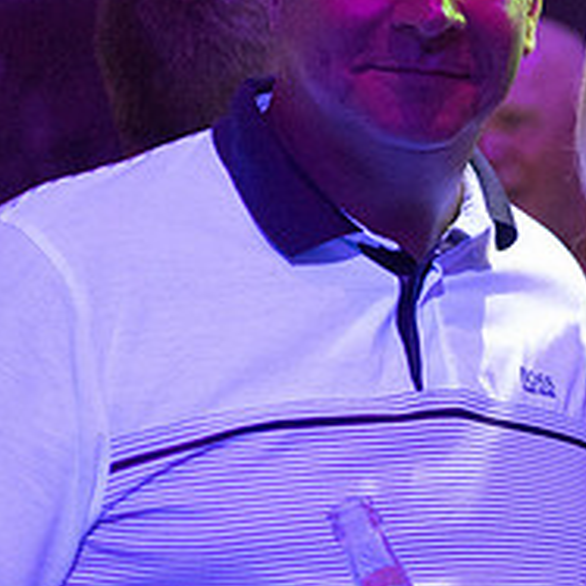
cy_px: 409
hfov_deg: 11.6
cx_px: 852
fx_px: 2777
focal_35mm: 145
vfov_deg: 12.0
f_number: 2
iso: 6400
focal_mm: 55
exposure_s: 1/125
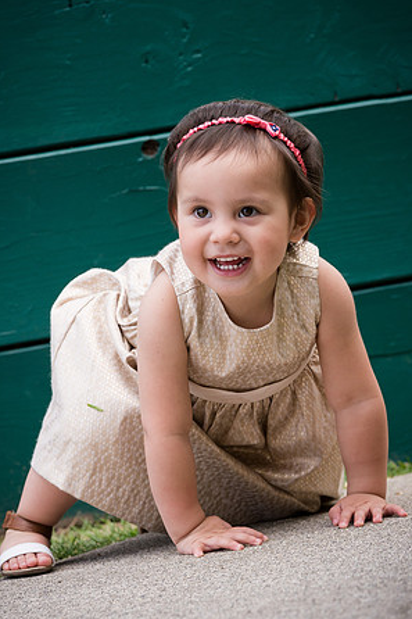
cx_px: 205
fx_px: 3470
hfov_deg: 6.8
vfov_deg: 10.2
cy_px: 311
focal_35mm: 202
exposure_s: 1/400
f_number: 7.1
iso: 900
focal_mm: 200
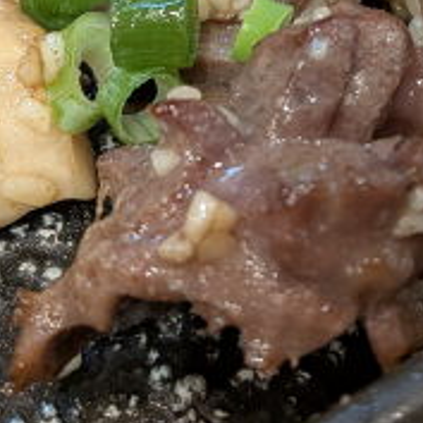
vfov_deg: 17.1
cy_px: -115
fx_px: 1327
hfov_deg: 17.8
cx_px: 397
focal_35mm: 96
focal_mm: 4.53
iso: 153
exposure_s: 1/60
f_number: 1.7
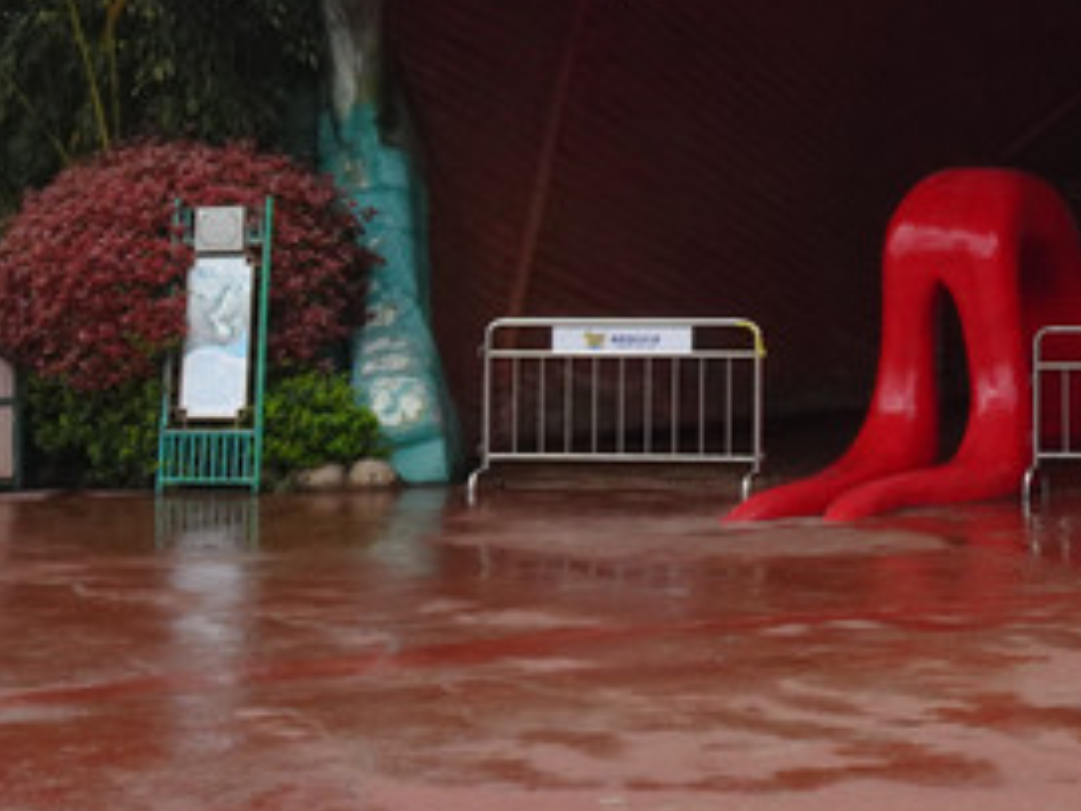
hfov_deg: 21.6
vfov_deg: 16.5
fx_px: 2717
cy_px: -56
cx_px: 1109
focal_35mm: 87
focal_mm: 6.26
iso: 200
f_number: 4
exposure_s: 1/250
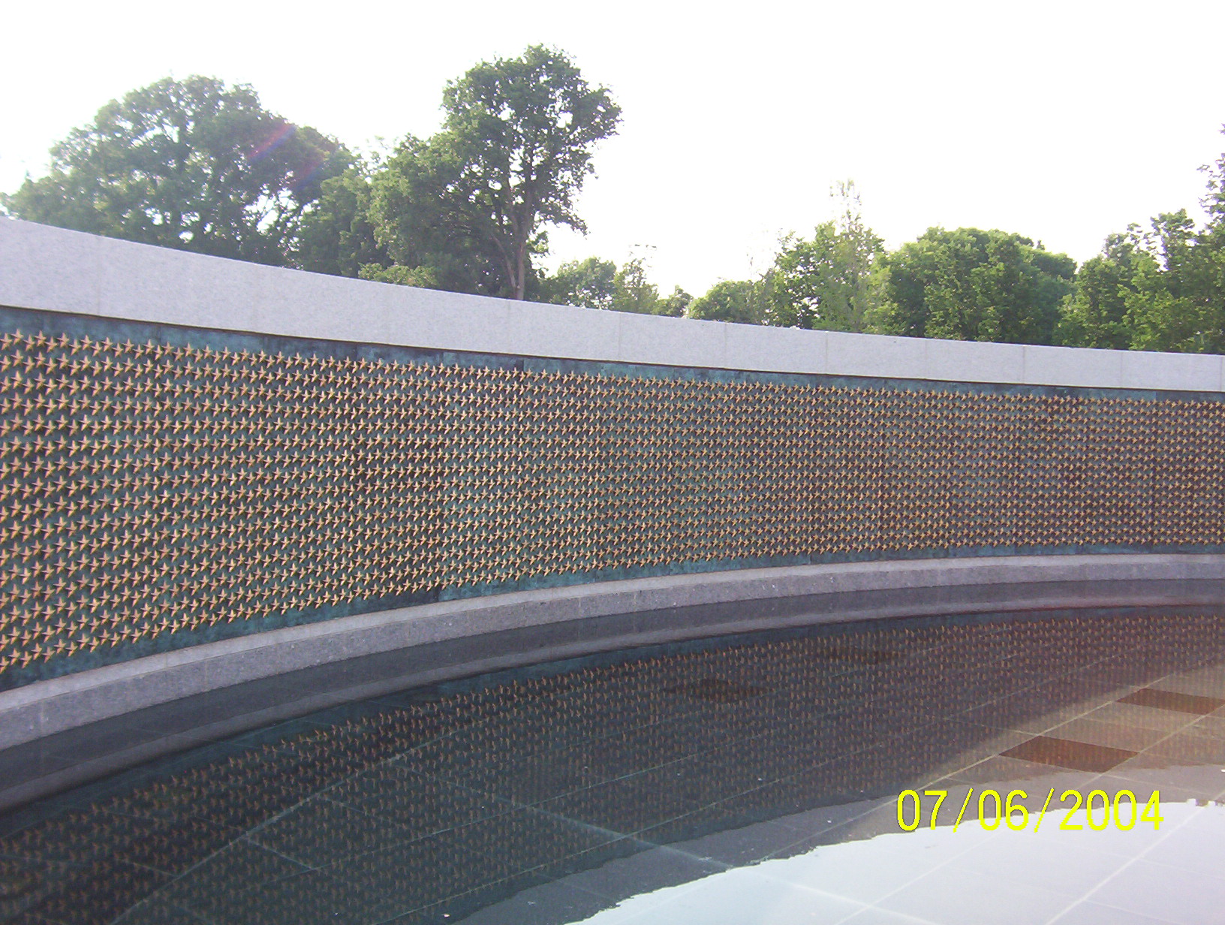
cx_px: 612
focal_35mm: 36
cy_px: 462
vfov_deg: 39.8
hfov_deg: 51.2
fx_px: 1277
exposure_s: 1/594
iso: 100
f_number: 2.76
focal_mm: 5.54
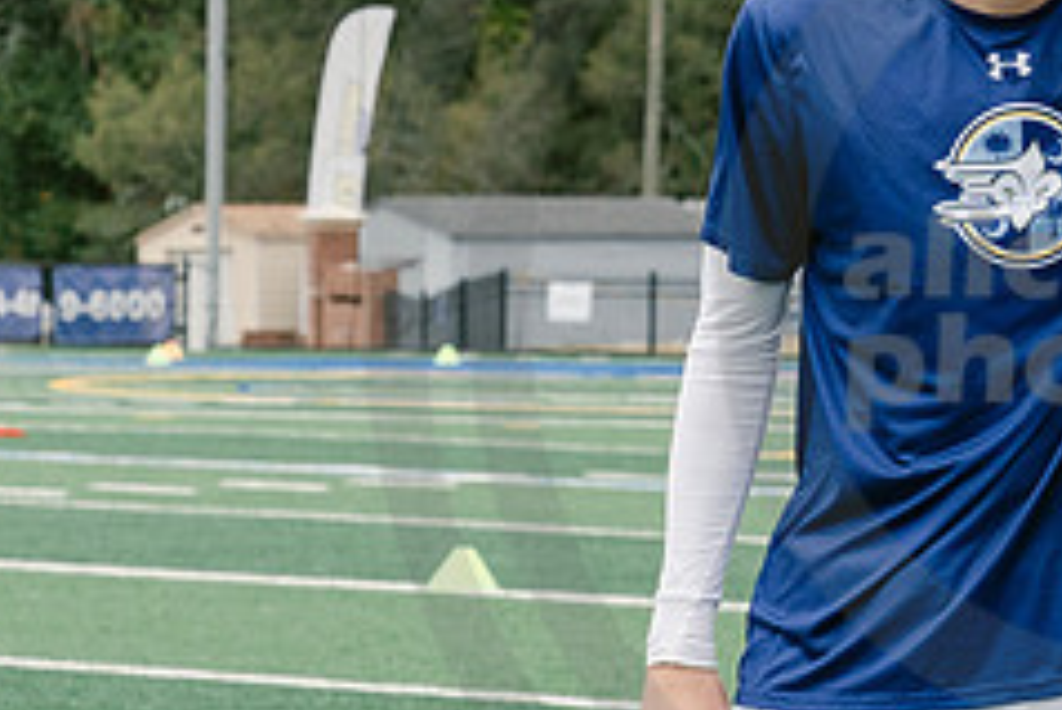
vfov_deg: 4.9
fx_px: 8206
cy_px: 668
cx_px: 1044
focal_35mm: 278
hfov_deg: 7.4
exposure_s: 1/500
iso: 400
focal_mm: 59
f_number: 5.6
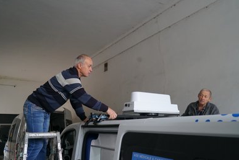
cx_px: 116
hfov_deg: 60.3
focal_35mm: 31
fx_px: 206
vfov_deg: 42.3
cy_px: 78
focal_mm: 30
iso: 2000
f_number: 4
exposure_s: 1/160
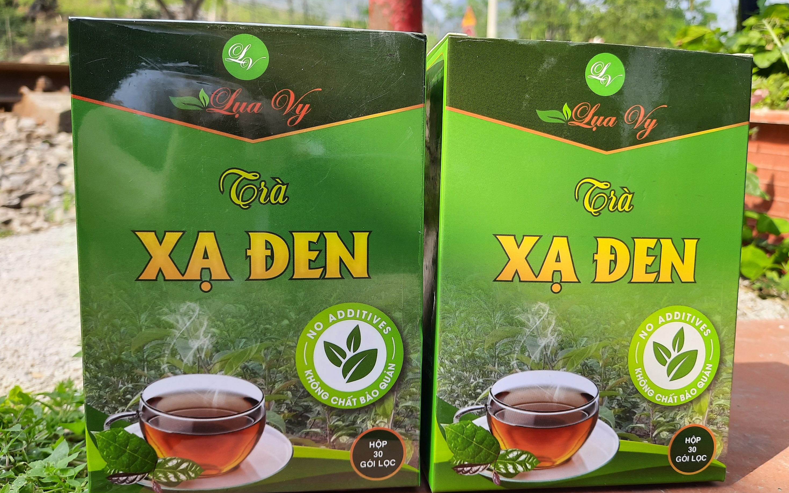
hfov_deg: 68.4
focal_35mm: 27
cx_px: 398
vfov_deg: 46.0
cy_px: 243
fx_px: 581
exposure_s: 1/222
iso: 20
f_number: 2
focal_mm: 4.6
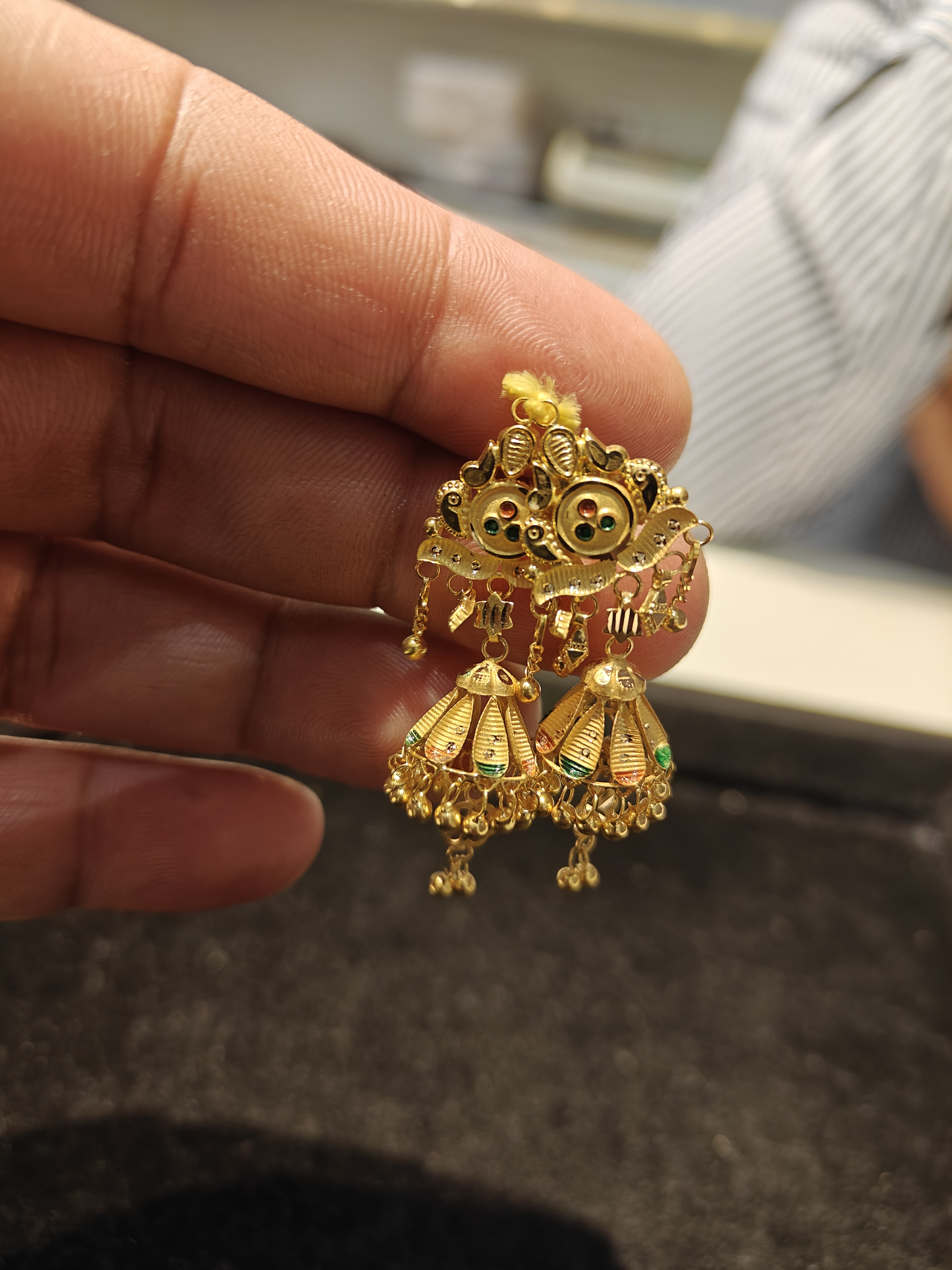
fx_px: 880
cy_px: 635
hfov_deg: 56.8
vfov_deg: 71.6
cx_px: 476
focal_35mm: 24
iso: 500
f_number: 1.8
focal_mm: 5.59
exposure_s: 1/50
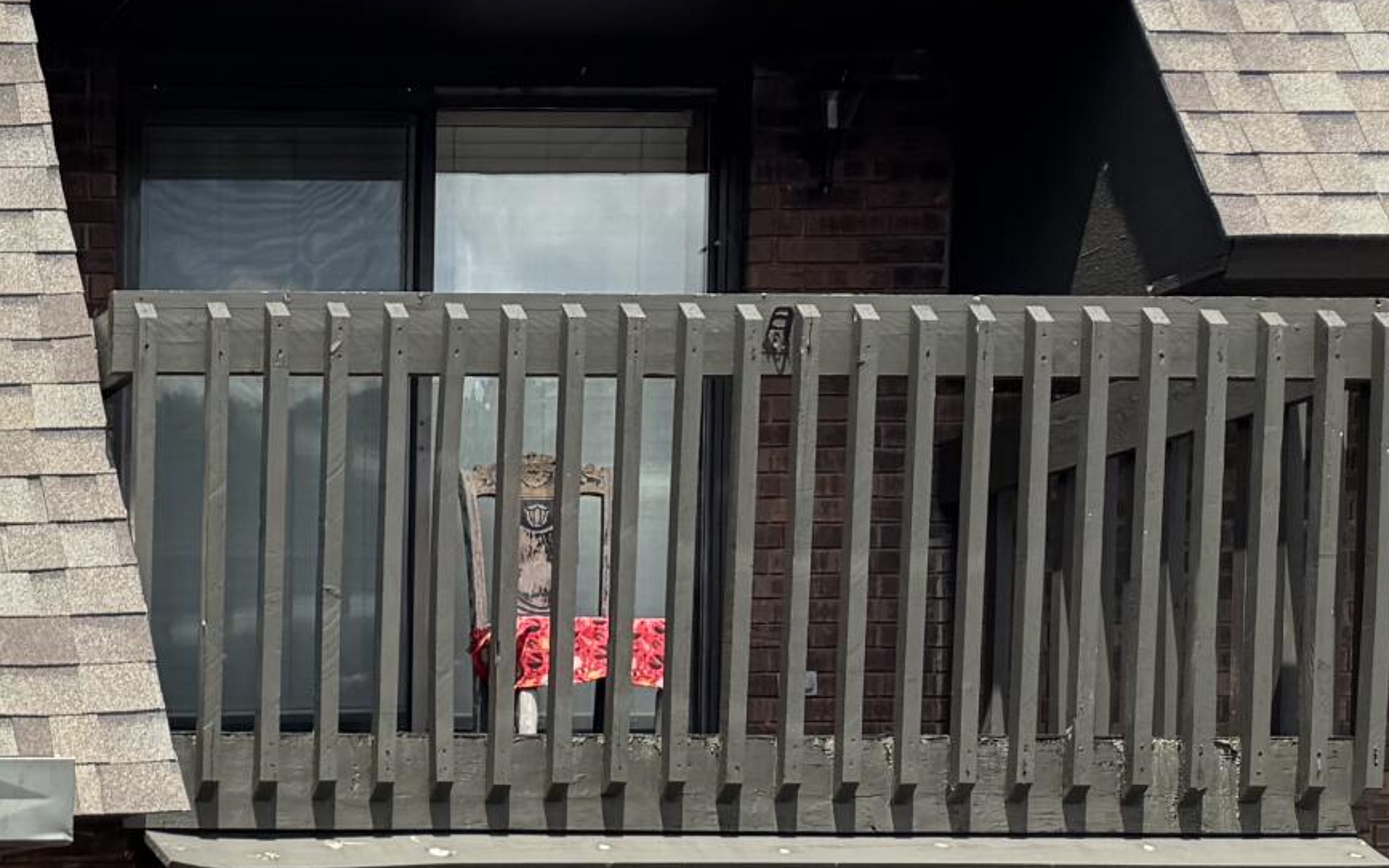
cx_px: -1008
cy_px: 1292
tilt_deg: -2.6
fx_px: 3331
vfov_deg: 13.9
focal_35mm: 88
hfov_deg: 18.9
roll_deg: +0.3
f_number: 1.78
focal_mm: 6.76
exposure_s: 1/2604
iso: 80
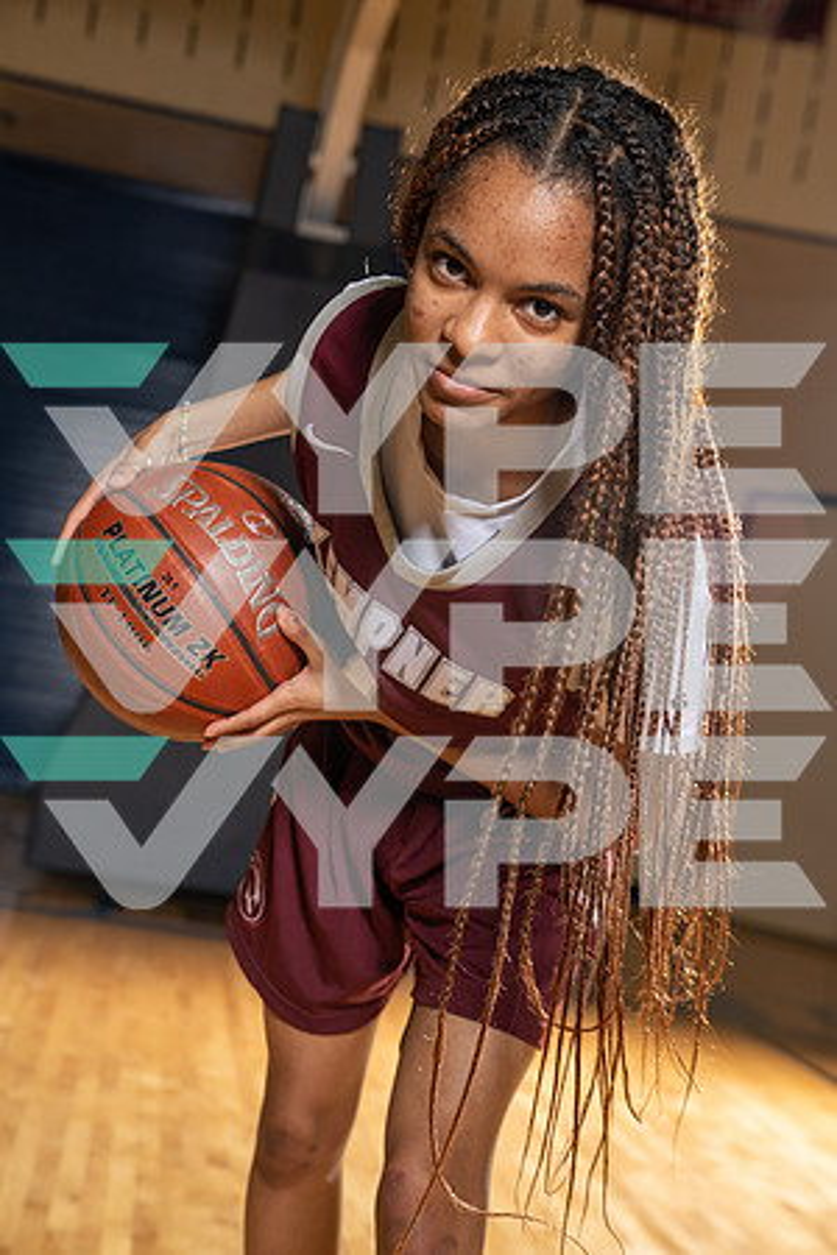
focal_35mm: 67
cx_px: 418
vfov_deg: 30.1
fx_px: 2336
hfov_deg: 20.3
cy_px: 628
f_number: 5.6
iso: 640
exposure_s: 1/250
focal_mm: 67
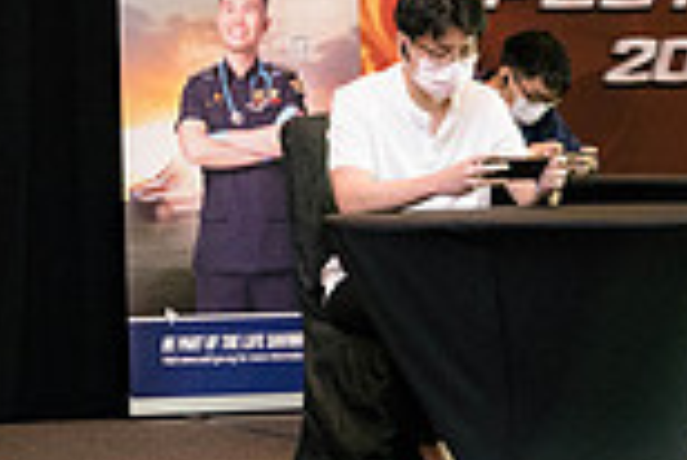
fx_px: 2942
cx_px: -241
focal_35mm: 154
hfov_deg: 12.8
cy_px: 33
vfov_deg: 8.9
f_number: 6.3
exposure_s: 1/80
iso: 4000
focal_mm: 41
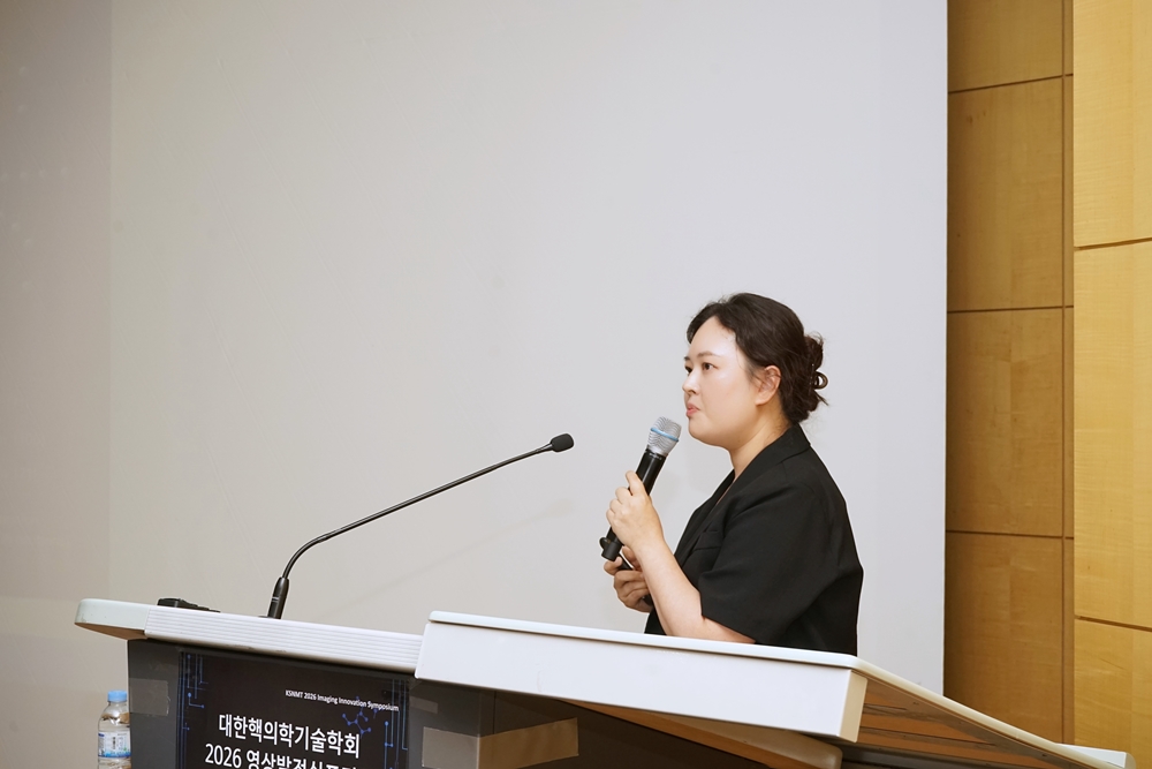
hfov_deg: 34.5
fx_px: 1856
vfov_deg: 23.4
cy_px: 384
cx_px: 576
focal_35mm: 58
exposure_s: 1/100
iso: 1000
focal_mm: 58
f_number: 9
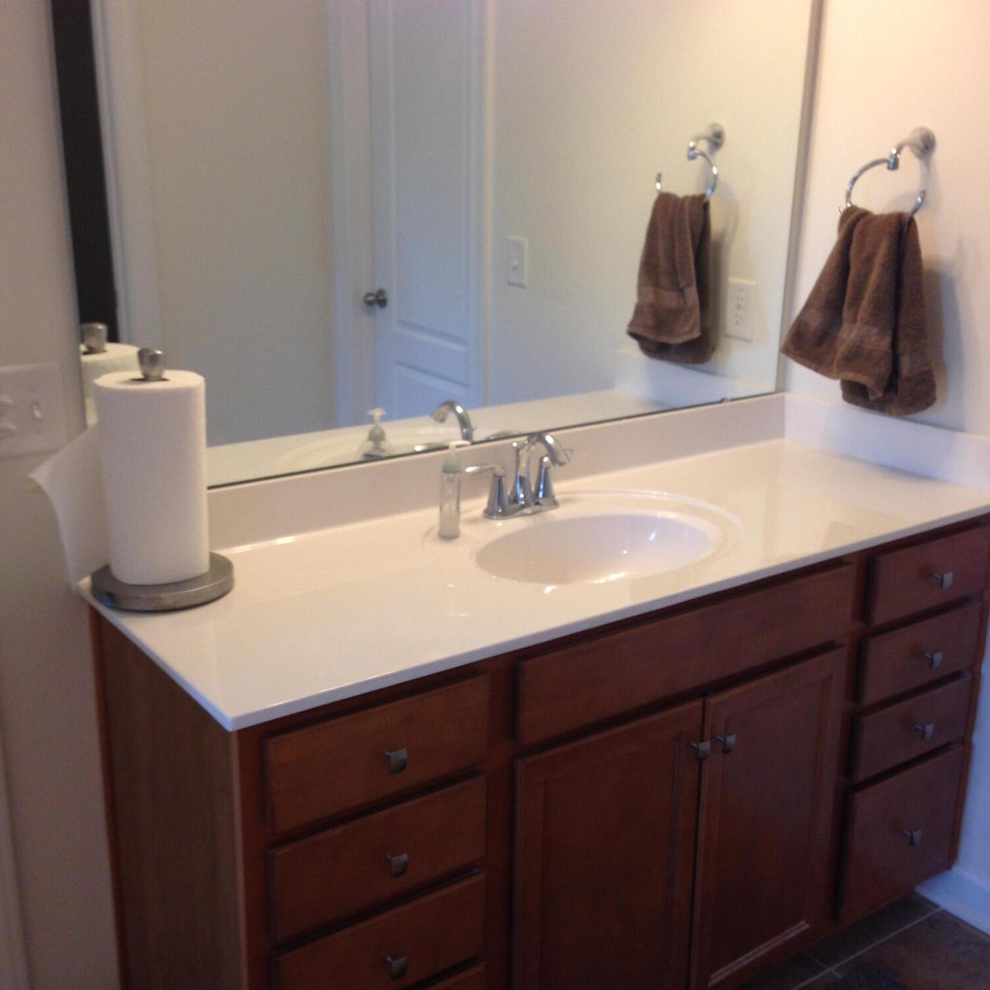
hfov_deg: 42.8
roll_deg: -1.0
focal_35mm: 39
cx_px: 496
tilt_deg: -11.9
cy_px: 506
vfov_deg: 42.8
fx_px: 1262
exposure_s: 1/20
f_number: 2.4
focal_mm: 4.12
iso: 80
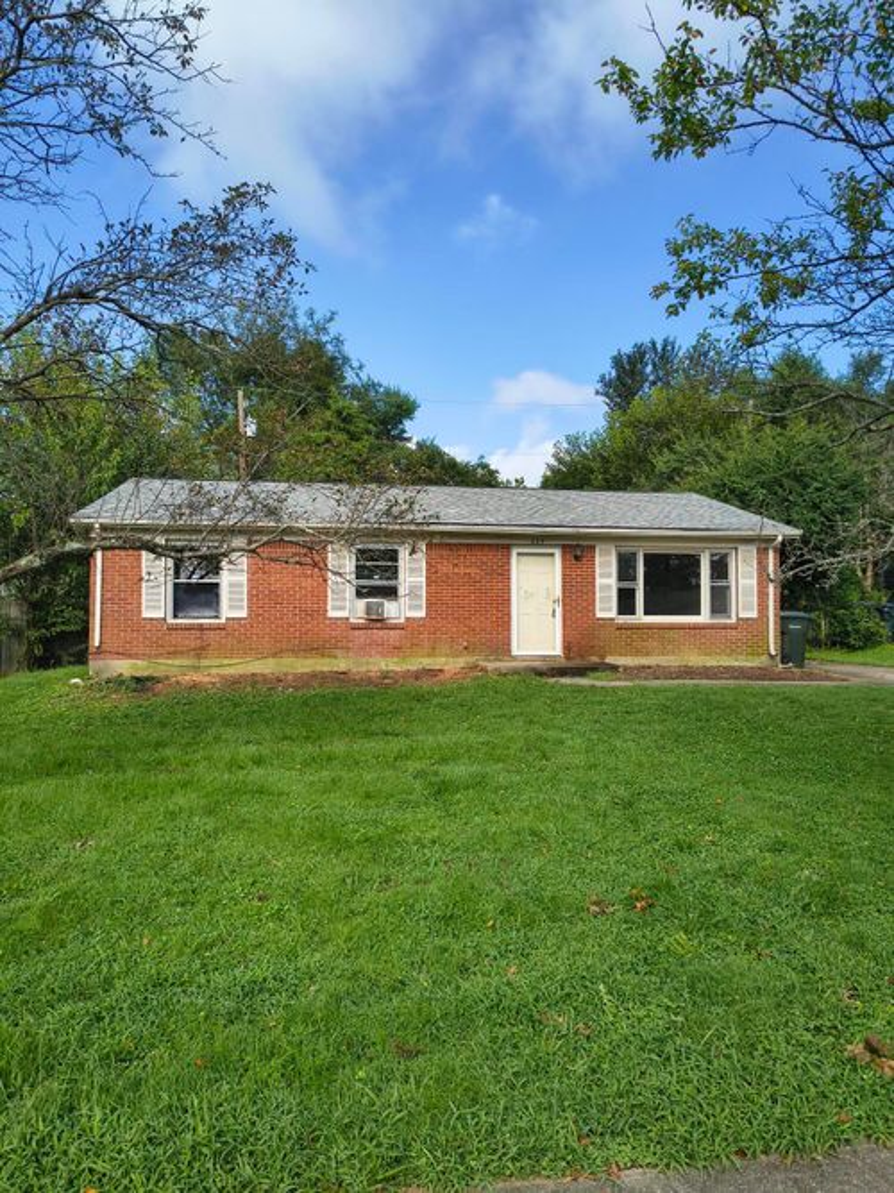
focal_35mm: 24
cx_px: 447
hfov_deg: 56.8
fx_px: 827
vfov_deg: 71.6
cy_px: 596
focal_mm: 5.56
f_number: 1.8
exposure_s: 1/1329
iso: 101
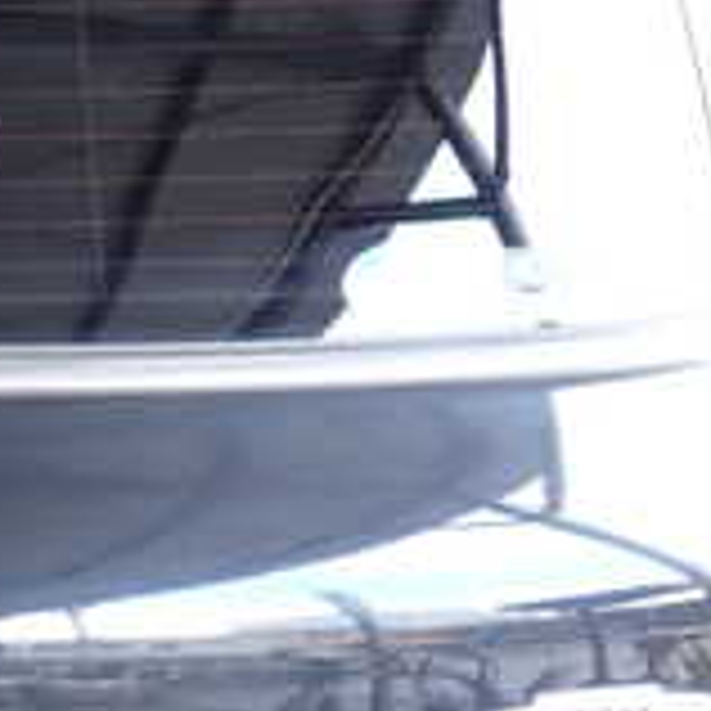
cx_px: -234
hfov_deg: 16.2
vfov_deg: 17.2
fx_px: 2347
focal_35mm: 101
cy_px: 360
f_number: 2.3
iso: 200
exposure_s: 1/40
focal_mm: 5.4
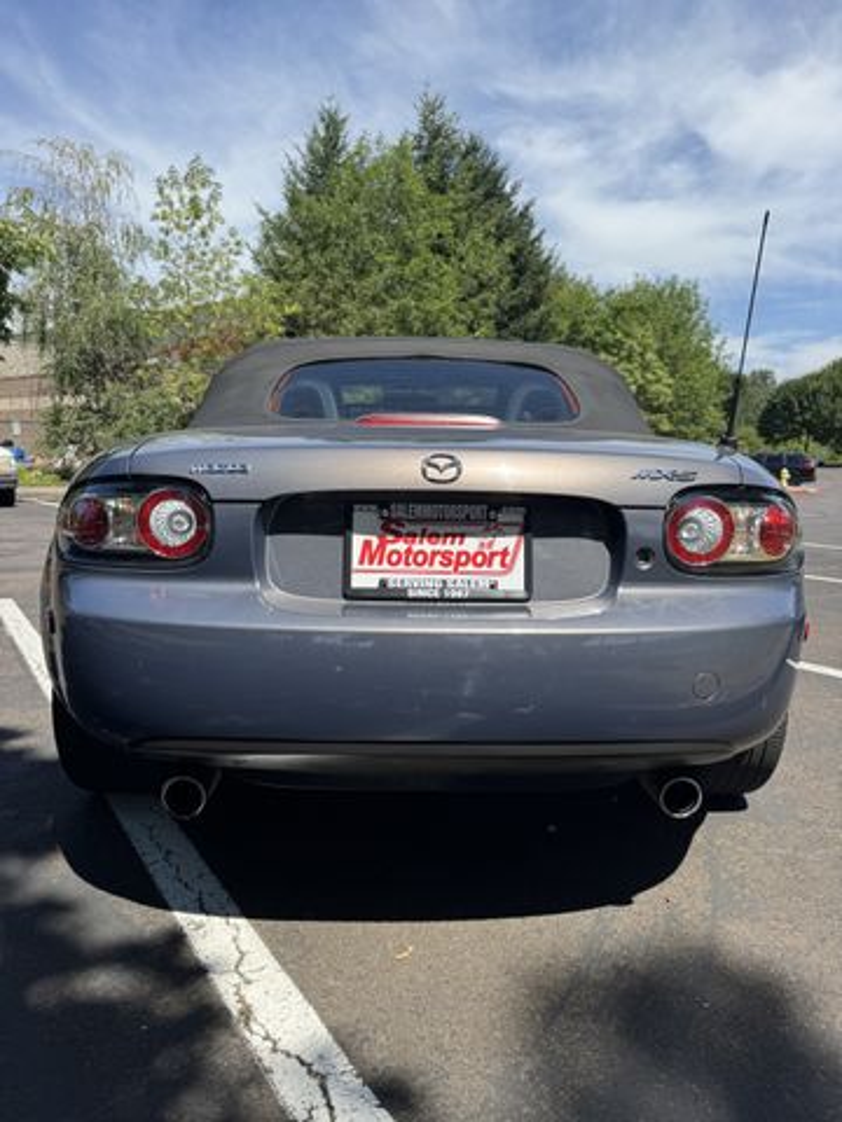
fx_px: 778
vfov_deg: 71.6
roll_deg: +1.0
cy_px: 561
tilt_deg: -7.7
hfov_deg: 56.8
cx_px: 421
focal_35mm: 24
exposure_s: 1/3597
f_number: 1.78
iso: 80
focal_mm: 6.76
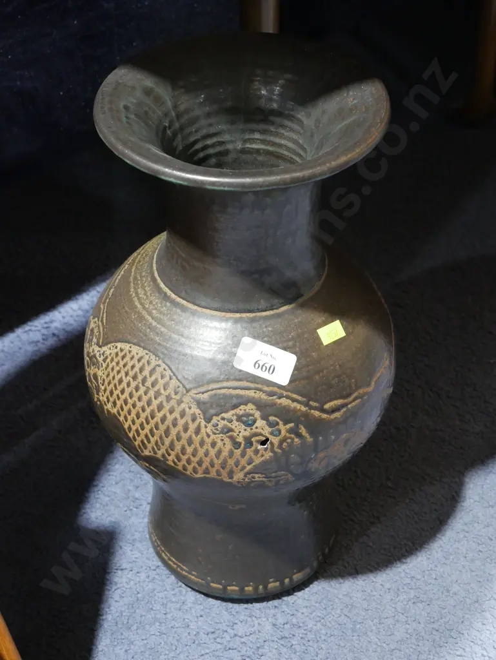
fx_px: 1222
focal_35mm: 64
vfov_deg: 30.3
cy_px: 330
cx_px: 248
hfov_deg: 22.9
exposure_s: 1/60
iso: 3200
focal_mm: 32
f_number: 6.3
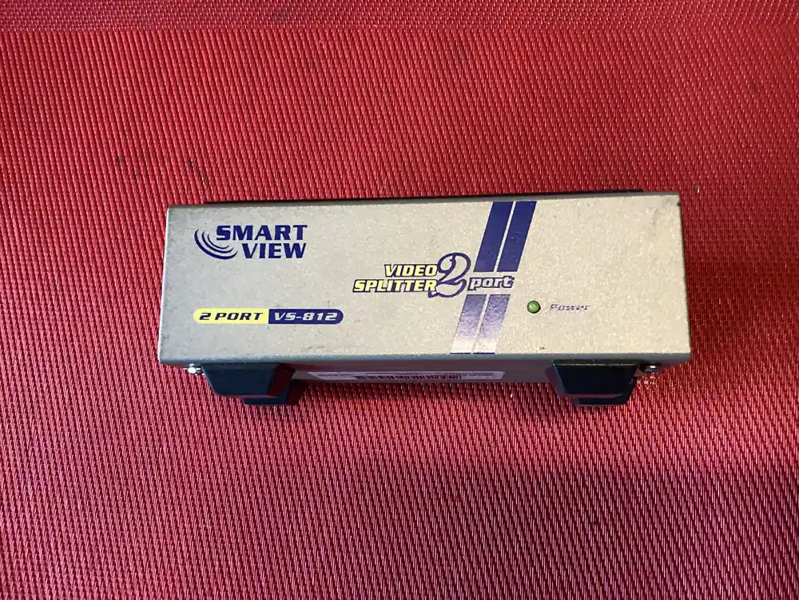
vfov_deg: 45.4
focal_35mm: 31
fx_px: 716
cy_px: 300
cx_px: 400
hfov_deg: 58.4
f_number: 2.4
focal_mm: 3.3
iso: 250
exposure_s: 1/60
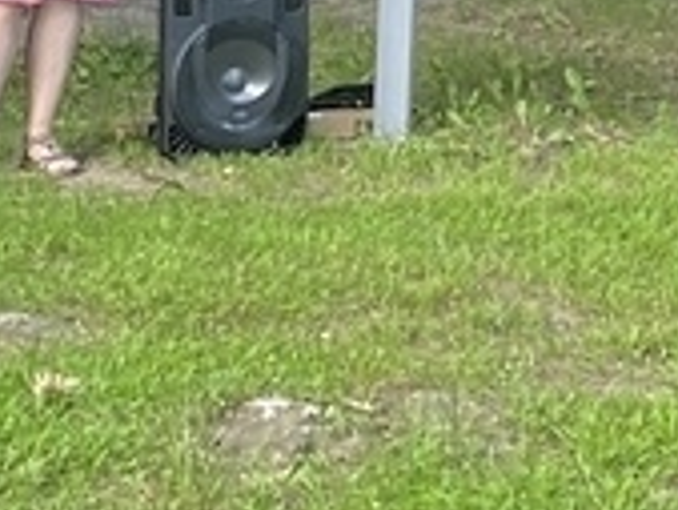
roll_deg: -2.1
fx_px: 3018
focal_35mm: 154
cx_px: 814
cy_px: -590
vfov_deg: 9.0
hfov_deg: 12.5
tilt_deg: +7.9
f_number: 1.8
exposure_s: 1/110
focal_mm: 4.25
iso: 125
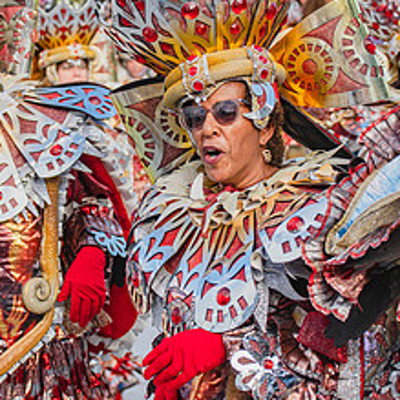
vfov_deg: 14.3
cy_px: 146
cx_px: 156
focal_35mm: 122
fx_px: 1595
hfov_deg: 14.3
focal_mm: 70
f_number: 5.6
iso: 400
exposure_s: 1/1600
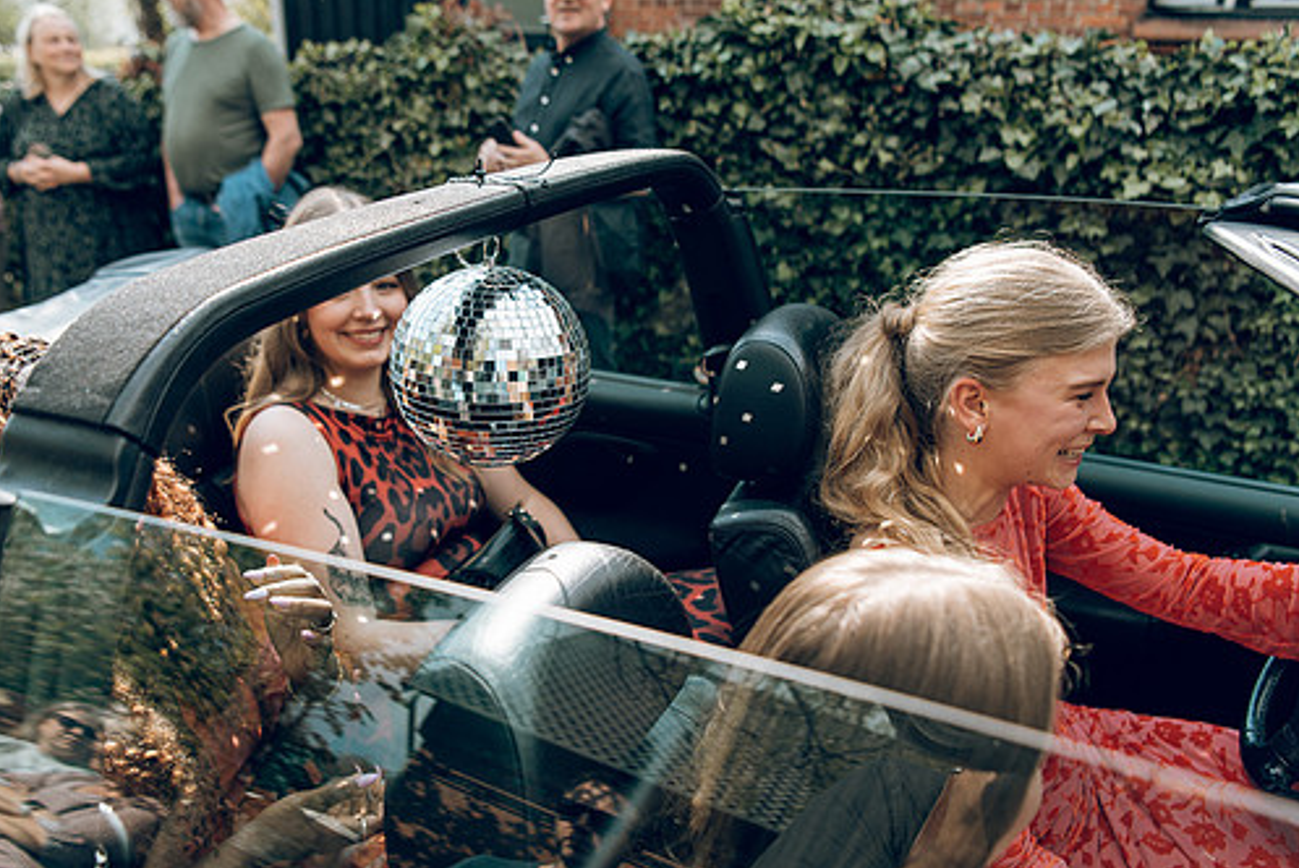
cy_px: 438
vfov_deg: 46.5
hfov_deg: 65.1
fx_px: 1011
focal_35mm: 28
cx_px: 559
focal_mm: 24
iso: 100
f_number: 2.8
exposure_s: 1/640
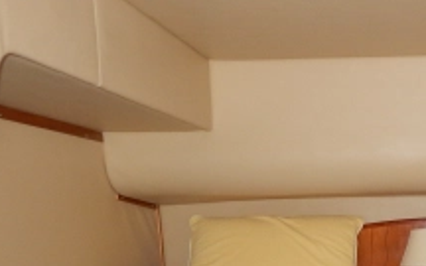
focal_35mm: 62
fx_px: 720
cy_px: 338
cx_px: 434
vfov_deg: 19.5
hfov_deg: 30.5
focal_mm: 4
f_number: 3
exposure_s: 1/30
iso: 200
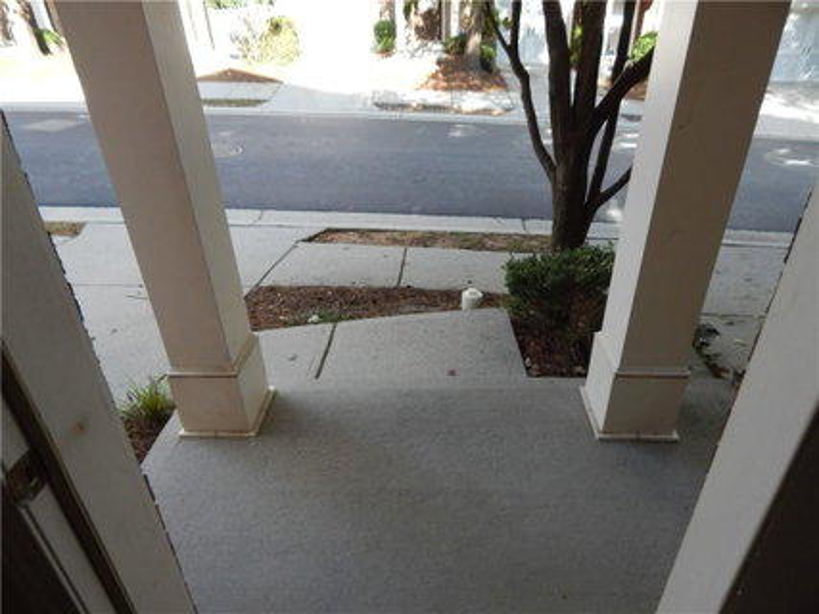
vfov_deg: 61.1
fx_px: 520
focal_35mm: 22
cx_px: 410
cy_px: 307
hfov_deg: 76.4
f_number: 3
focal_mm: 4
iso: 180
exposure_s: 1/250
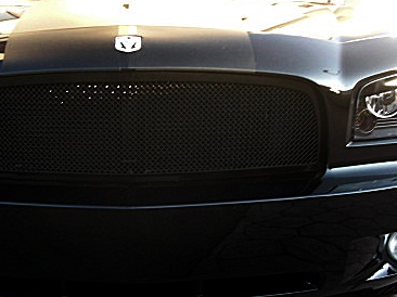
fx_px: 722
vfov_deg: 23.2
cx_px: 137
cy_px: 170
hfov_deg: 30.5
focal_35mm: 63
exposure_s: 1/60
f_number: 2.8
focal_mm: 6.3
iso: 100
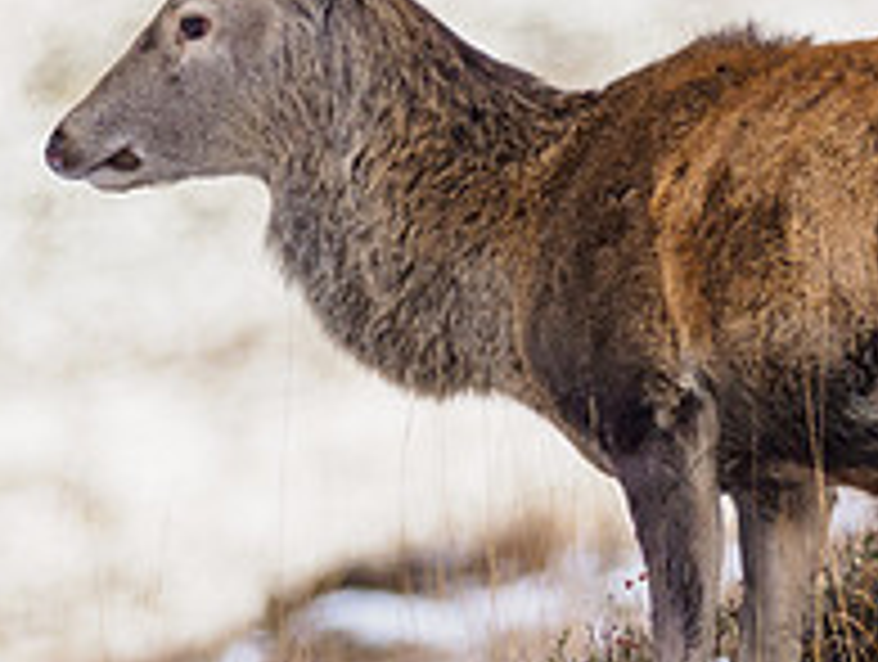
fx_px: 58725
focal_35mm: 2311
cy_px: 23
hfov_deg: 0.9
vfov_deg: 0.6
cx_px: 256
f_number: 4.5
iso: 320
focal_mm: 300
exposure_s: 1/640
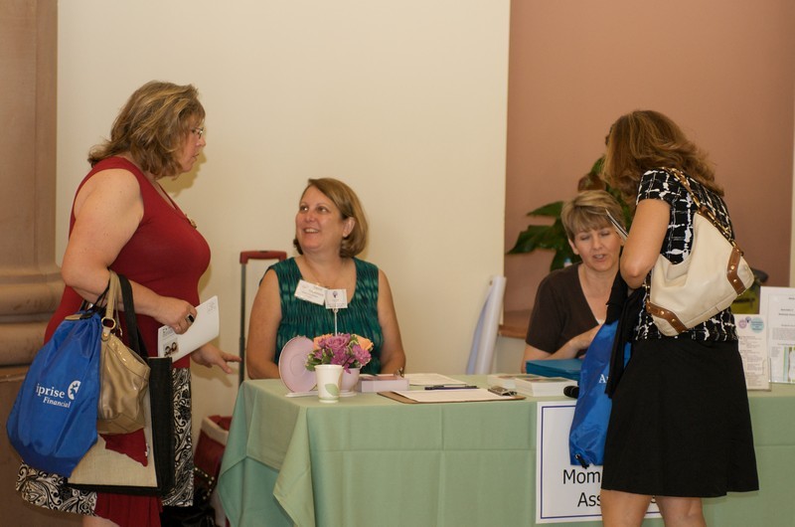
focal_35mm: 105
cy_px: 264
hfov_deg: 19.5
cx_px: 398
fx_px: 2314
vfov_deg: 13.0
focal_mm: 70
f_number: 2.8
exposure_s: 1/160
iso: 640
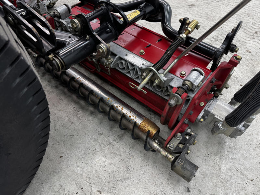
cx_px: 130
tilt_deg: -52.1
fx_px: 180
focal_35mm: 24
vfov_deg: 56.8
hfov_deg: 71.6
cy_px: 98
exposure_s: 1/120
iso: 200
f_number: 1.78
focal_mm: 6.76
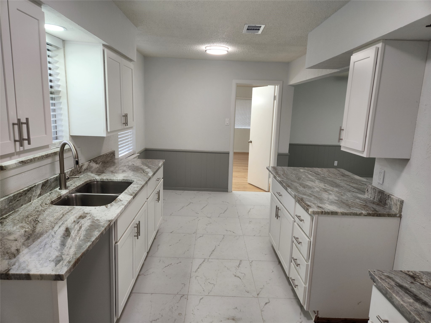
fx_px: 286
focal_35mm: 23
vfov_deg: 58.9
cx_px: 216
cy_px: 162
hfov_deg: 73.9
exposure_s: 1/120
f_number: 1.8
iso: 80
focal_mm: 5.4
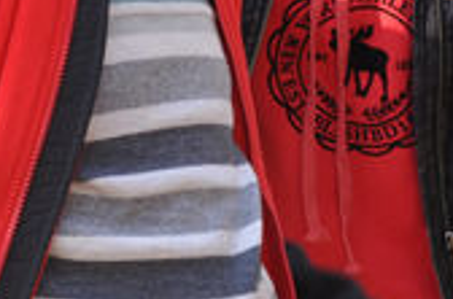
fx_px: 3142
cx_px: 73
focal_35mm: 250
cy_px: -190
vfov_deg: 5.4
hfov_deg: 8.2
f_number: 10
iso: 200
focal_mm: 35
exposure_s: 1/100
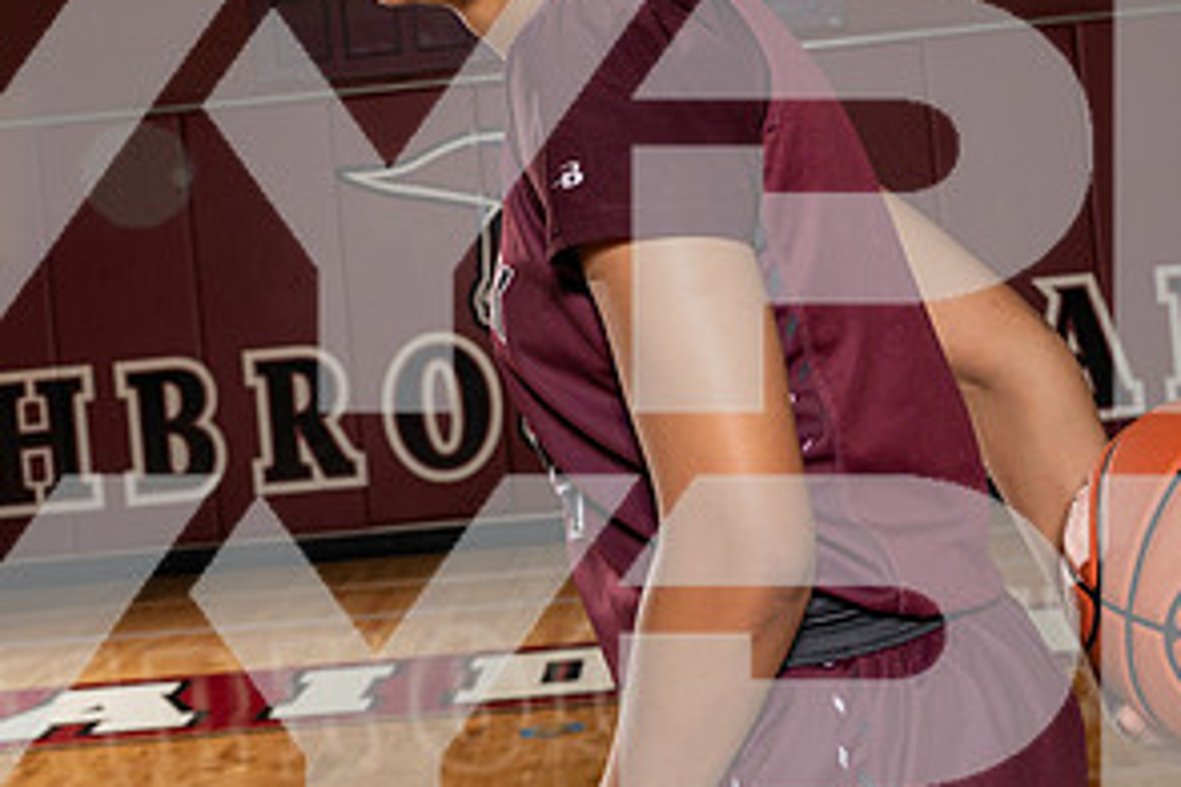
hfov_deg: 27.7
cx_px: 554
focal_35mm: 73
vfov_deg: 18.6
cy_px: 203
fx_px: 2395
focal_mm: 37
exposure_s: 1/250
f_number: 8
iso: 500
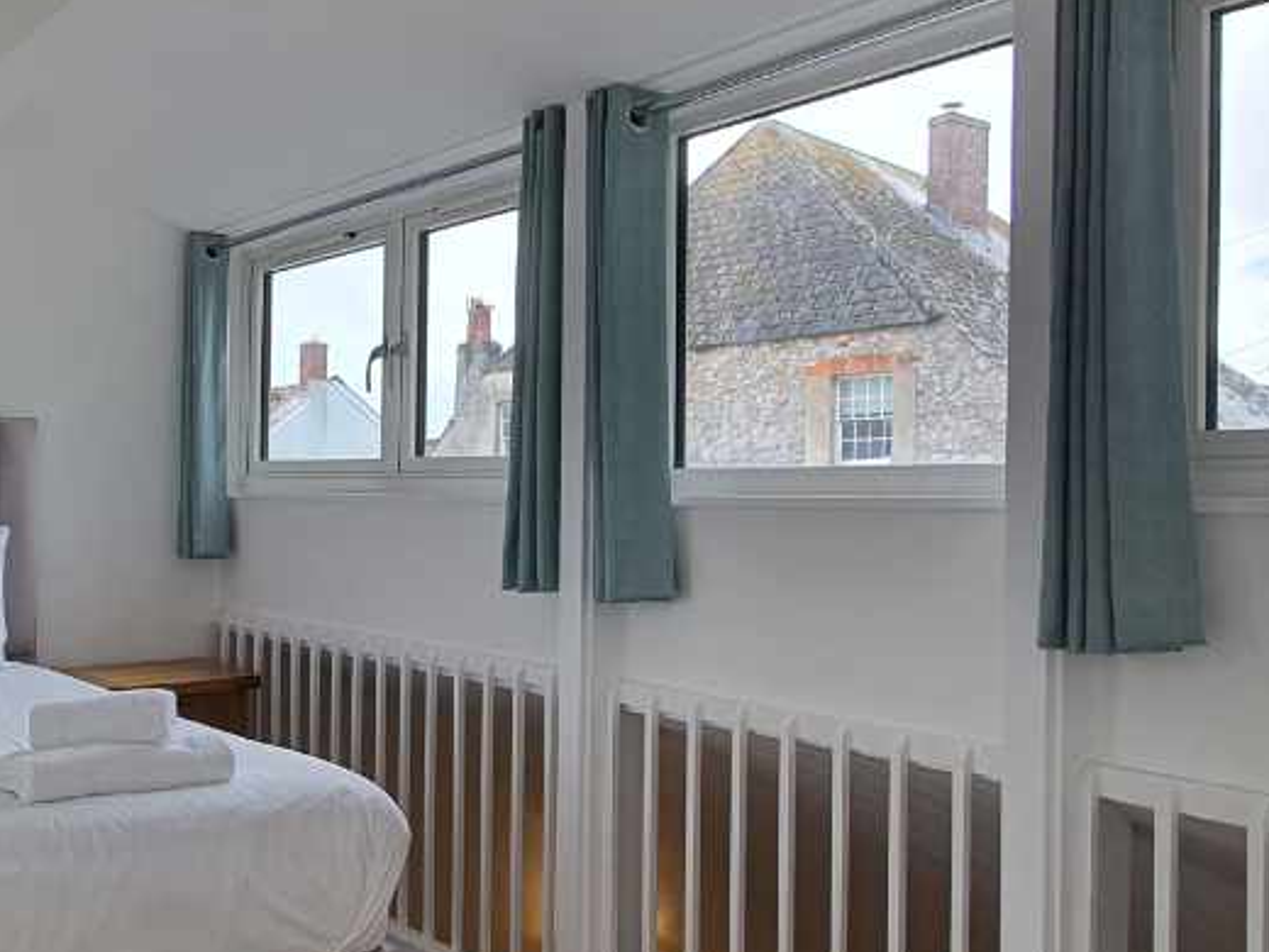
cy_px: 474
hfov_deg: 51.2
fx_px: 1283
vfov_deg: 40.7
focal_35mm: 35
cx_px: 376
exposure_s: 1/137
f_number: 2.2
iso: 50
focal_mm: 1.8
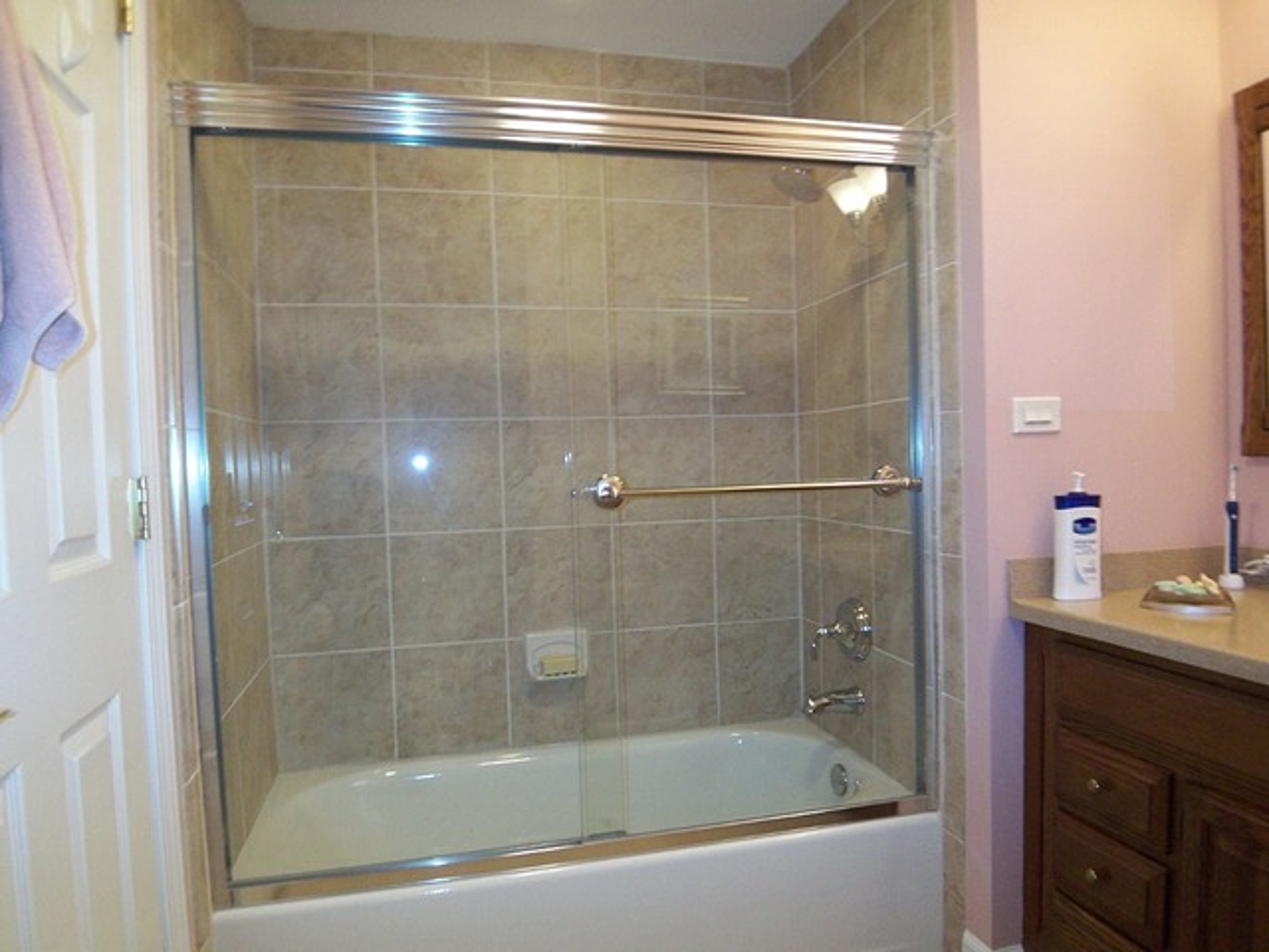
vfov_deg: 58.9
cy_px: 476
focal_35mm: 23
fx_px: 843
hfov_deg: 73.9
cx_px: 634
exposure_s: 1/30
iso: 160
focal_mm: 3.8
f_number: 2.8
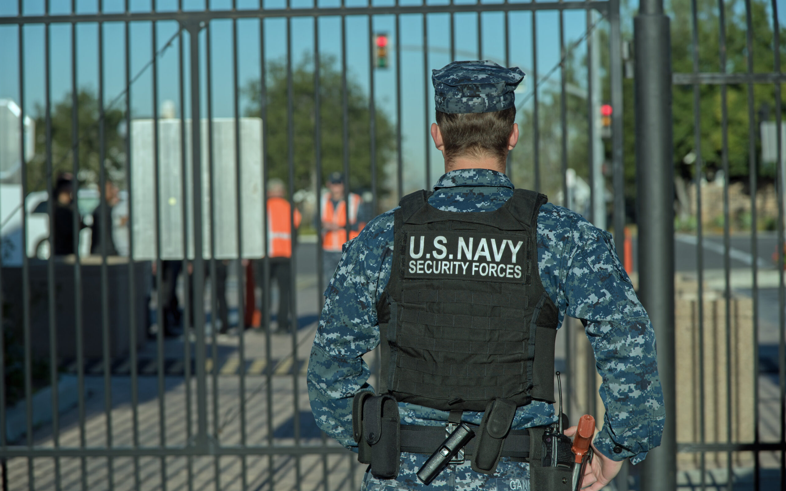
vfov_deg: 10.7
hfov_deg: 17.0
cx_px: 392
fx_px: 2635
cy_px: 252
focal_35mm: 123
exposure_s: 1/500
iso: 100
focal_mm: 120
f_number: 5.6
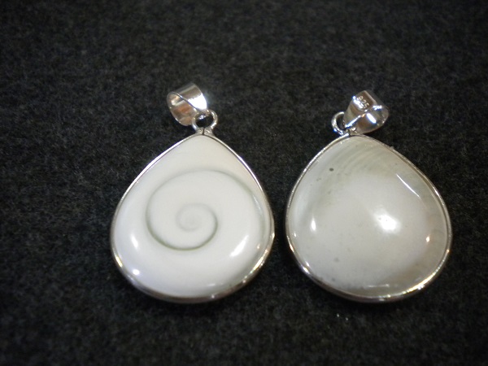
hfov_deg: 45.8
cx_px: 244
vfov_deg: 35.1
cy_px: 183
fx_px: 578
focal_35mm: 41
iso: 400
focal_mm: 7.4
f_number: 3.5
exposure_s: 1/13.6
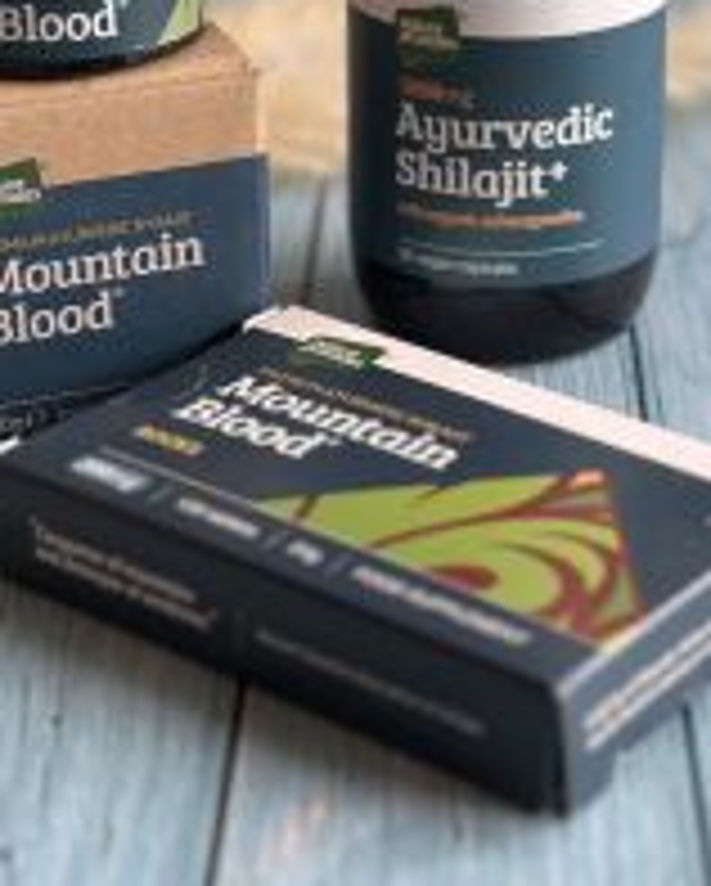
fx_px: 2495
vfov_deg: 20.0
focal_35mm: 95
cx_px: 387
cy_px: 207
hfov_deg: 16.2
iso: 160
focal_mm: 6.86
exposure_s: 1/60
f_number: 1.78
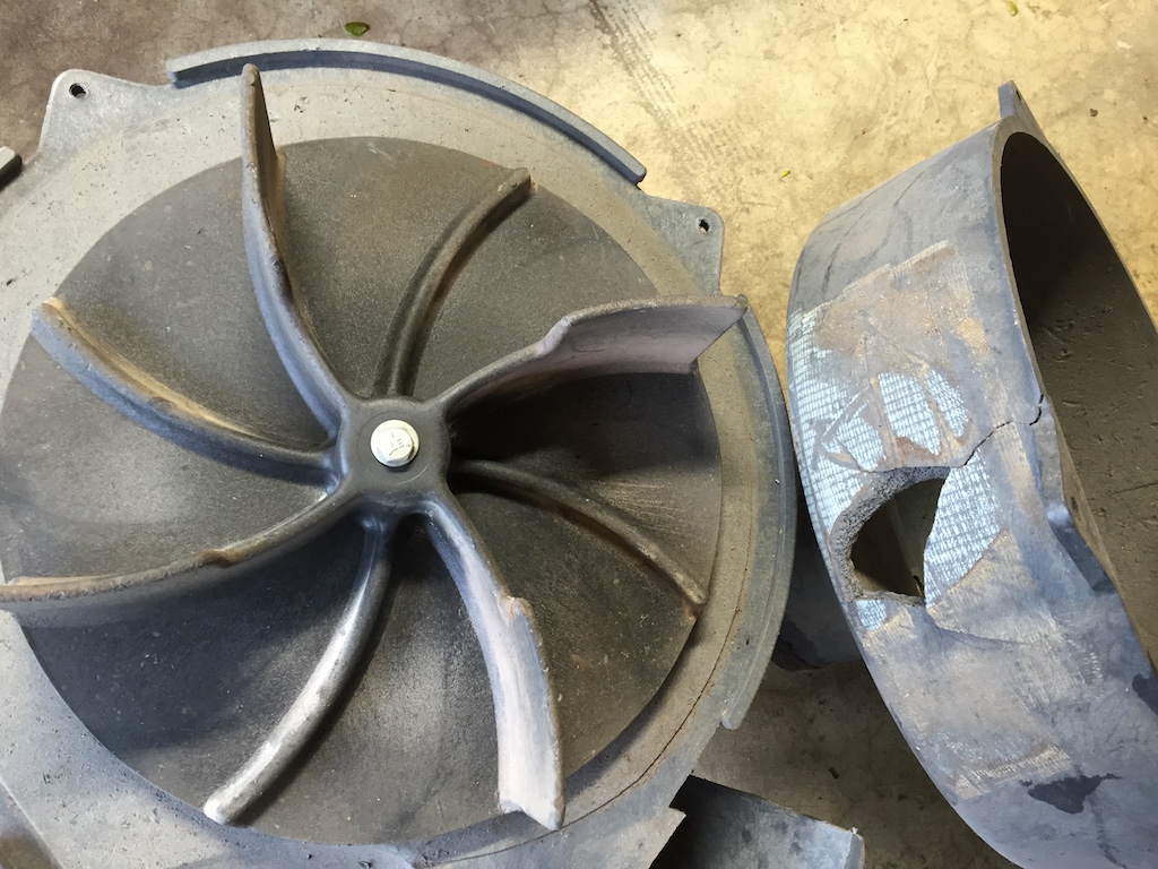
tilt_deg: -77.1
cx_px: 579
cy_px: 434
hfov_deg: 61.7
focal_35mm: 29
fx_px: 970
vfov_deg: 48.2
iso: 80
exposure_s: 1/30
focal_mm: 4.15
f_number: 2.2
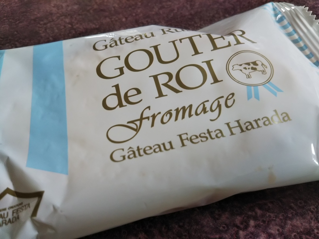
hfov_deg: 60.0
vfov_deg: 46.8
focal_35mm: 30
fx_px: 276
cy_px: 120
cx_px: 160
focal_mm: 4
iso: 50
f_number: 2.2
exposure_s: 1/40
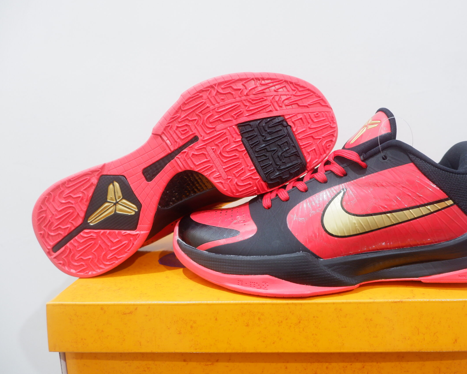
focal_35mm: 26
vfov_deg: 54.9
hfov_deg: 65.6
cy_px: 187
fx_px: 359
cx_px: 273
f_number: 3.5
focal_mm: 15
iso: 800
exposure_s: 1/25
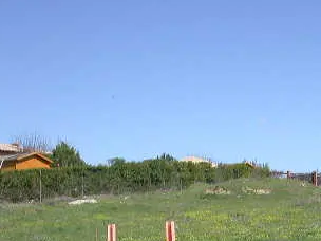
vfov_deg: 18.2
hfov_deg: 23.9
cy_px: 211
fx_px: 742
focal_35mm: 80
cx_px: 279
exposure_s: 1/346
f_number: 7.5
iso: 100
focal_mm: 7.85
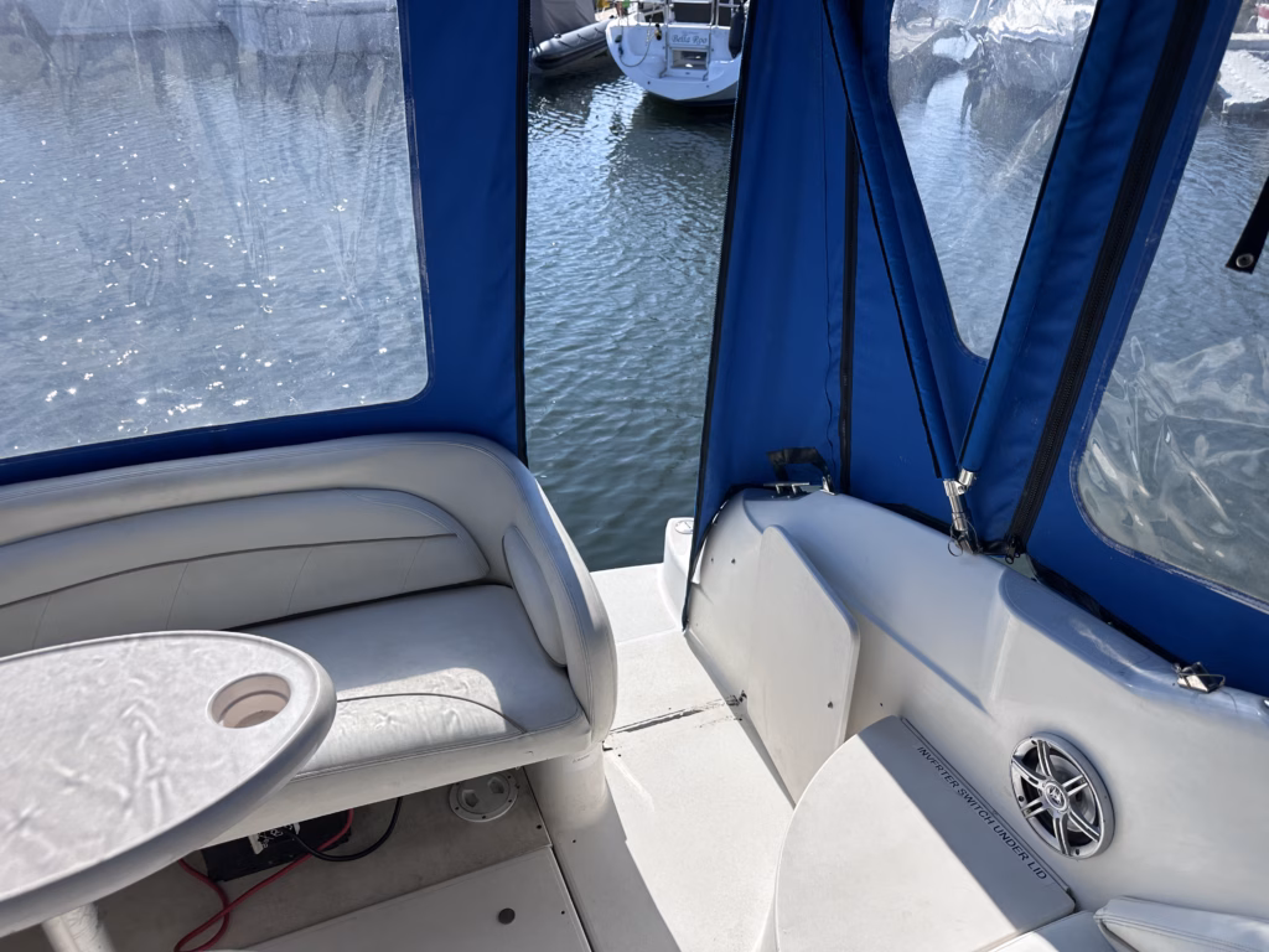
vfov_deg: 56.8
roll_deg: -2.5
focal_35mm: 24
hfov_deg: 71.6
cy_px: 476
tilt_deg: -29.9
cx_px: 634
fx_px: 880
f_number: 1.78
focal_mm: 6.86
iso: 80
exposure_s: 1/5263
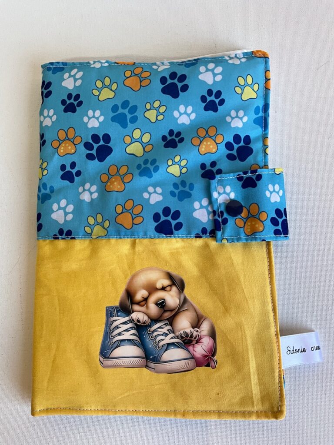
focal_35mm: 29
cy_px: 222
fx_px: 373
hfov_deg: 48.2
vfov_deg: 61.7
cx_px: 167
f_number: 1.8
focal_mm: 3
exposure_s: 1/100
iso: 25
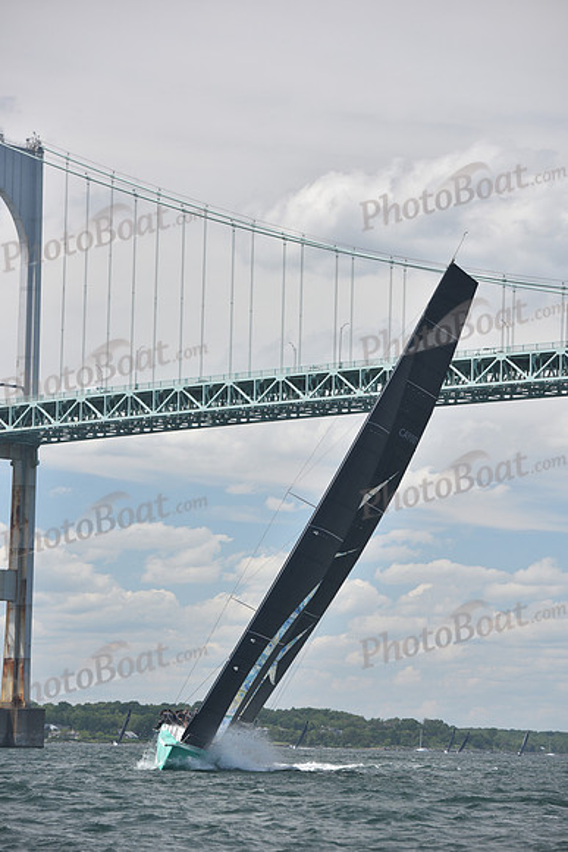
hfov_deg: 9.8
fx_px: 3311
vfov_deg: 14.7
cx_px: 284
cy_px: 426
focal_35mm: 140
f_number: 6.3
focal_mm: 140
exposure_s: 1/800
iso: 320
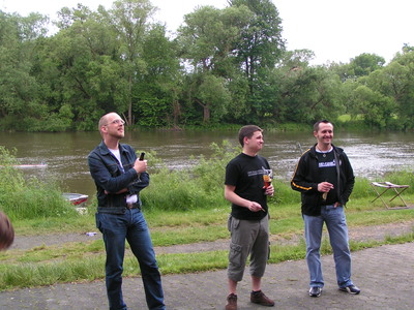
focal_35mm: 43
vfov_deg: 33.6
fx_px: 514
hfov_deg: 43.9
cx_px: 207
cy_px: 155
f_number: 4
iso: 50
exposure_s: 1/60
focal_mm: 6.6
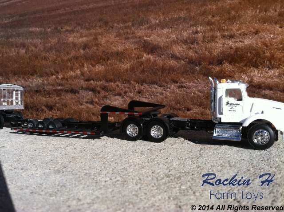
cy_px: 106
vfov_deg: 40.6
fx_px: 287
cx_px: 142
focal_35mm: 35
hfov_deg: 52.7
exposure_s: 1/1250
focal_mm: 3.85
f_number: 2.8
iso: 80
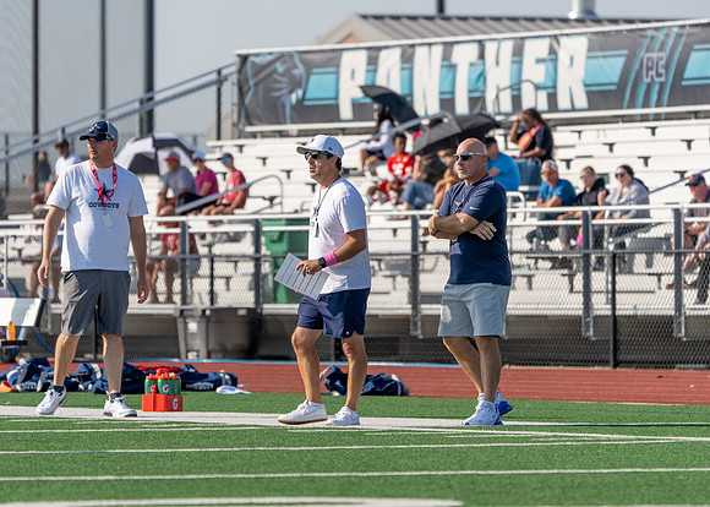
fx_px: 6477
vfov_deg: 4.5
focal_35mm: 321
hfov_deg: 6.3
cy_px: 254
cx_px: 355
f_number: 5.6
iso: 200
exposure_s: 1/1000
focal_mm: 279
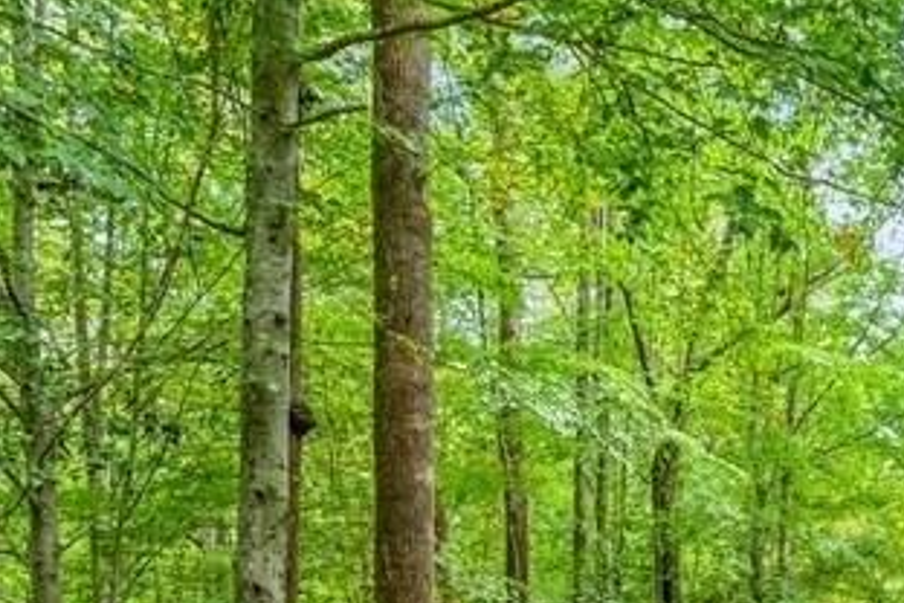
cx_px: 974
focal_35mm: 49
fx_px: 1230
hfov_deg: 35.1
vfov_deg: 24.8
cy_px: 725
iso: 400
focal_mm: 17
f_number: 7.1
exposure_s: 1/50
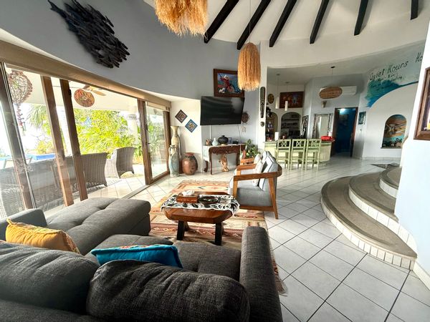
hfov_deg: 102.1
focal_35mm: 14
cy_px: 161
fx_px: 174
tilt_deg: -10.3
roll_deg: +1.0
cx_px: 215
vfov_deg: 85.7
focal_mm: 2.22
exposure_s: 1/99
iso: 200
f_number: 2.2
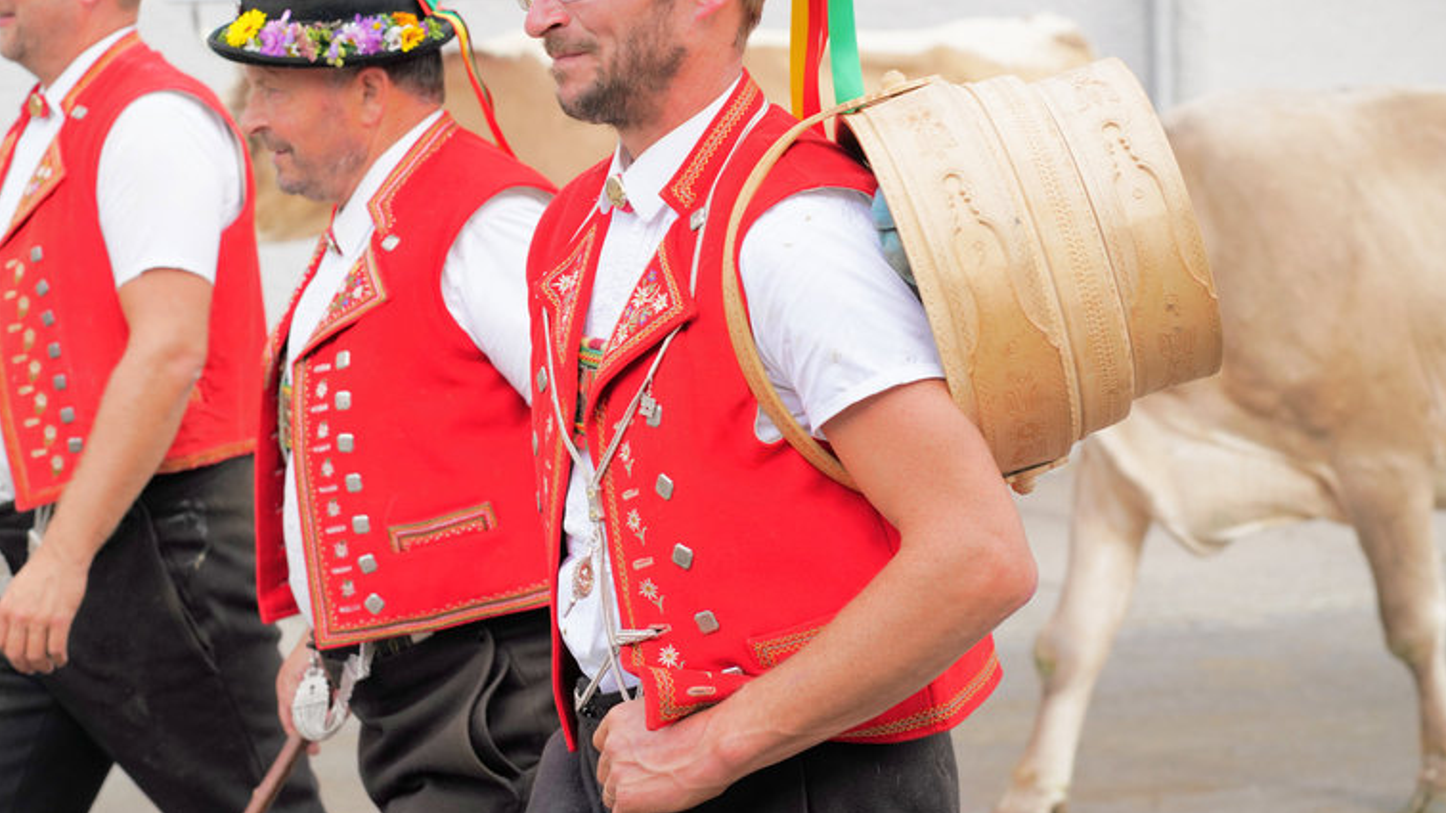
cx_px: 677
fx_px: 4064
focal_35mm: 106
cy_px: 249
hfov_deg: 20.2
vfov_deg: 11.4
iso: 640
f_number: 5.6
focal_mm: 85
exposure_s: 1/800
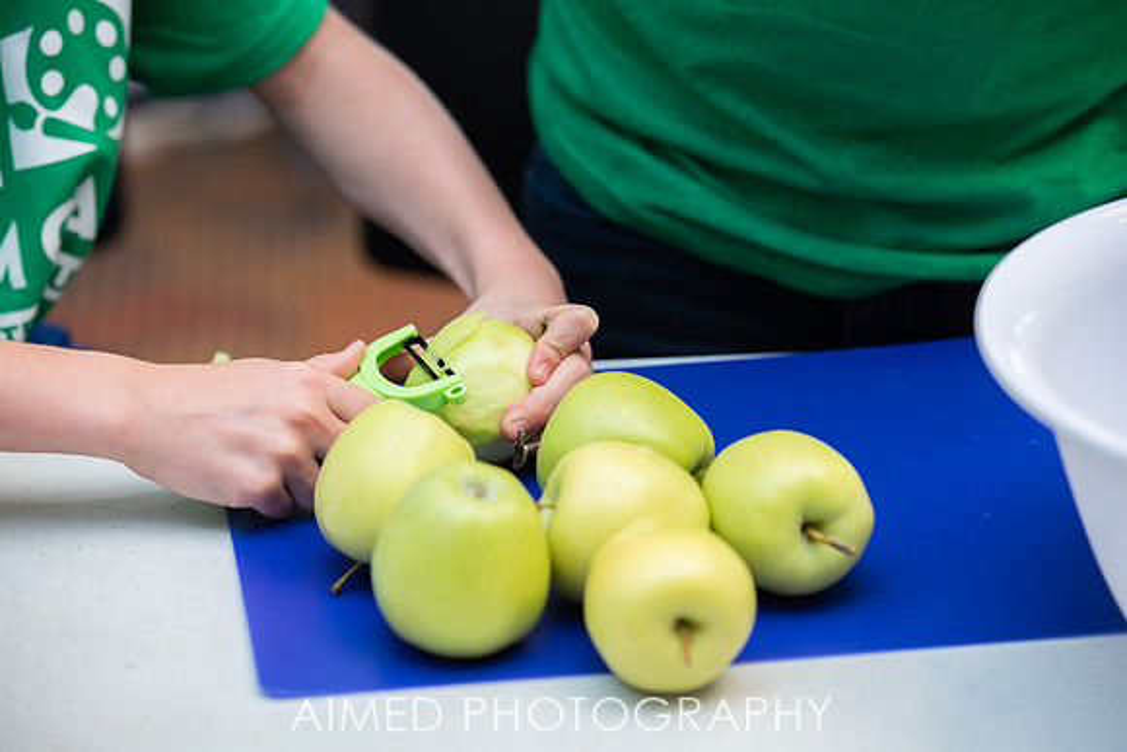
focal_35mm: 122
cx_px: 568
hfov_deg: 16.8
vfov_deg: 11.3
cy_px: 376
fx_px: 3807
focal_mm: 120
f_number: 4
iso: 640
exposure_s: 1/250
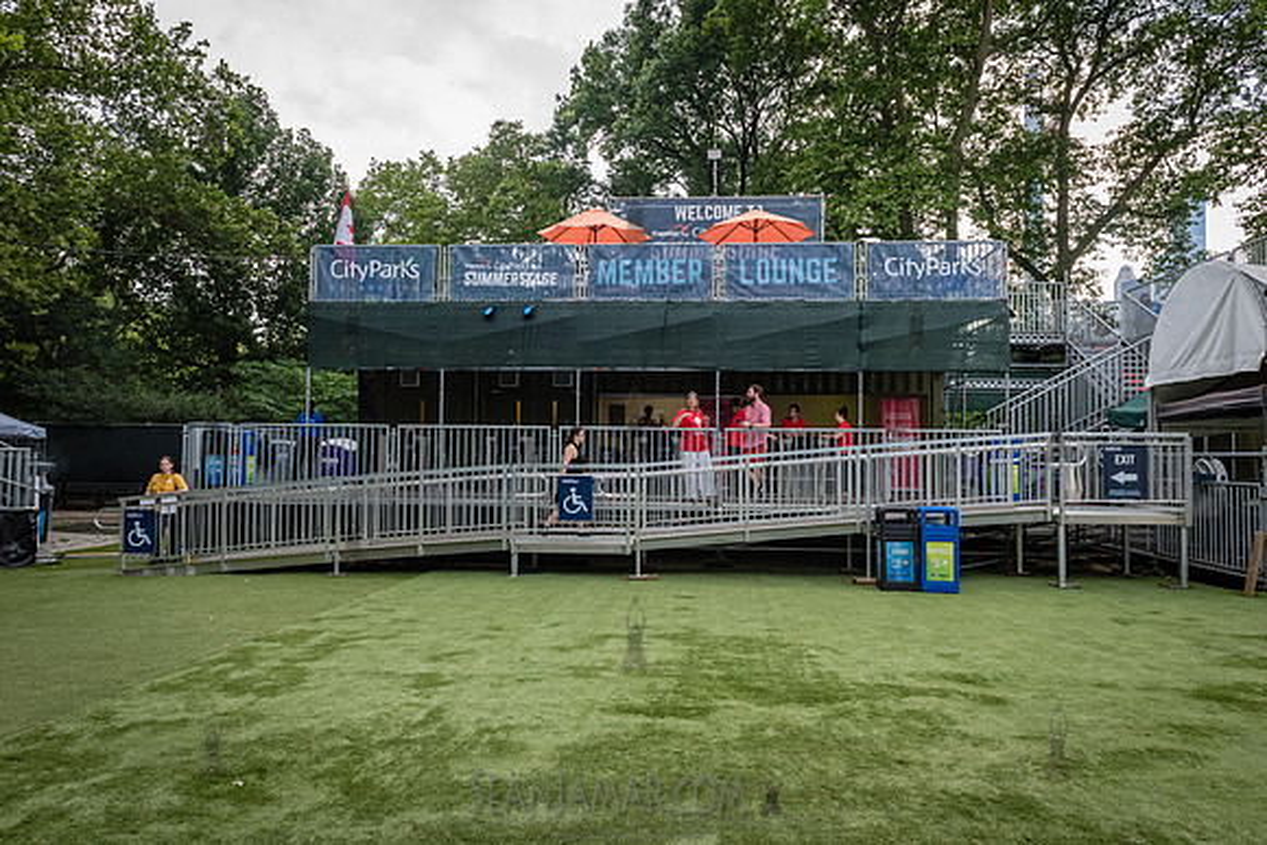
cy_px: 422
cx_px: 634
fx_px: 875
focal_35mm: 25
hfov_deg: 71.8
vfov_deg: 51.6
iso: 2000
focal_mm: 24
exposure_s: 1/640
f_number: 8
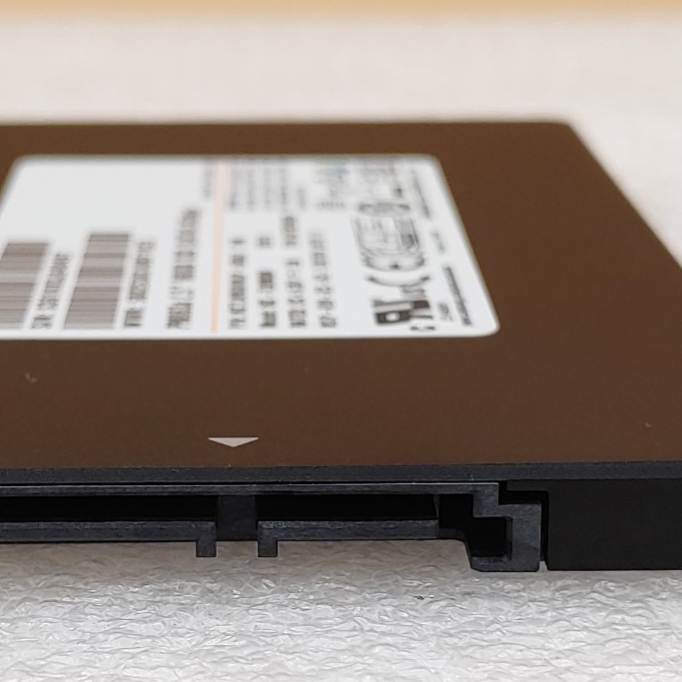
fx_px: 1828
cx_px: 253
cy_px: 479
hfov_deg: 21.1
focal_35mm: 82
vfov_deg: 21.0
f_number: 1.8
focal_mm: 4.36
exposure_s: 1/120
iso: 50
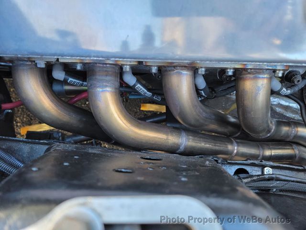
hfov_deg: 71.6
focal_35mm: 24
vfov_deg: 56.8
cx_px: 153
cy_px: 115
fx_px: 212
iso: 80
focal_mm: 6.7
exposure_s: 1/120
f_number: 1.8
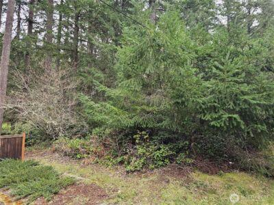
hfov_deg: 73.9
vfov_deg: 58.9
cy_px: 102
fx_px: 182
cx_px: 137
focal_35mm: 23
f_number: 1.7
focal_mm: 6.3
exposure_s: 1/207
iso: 100
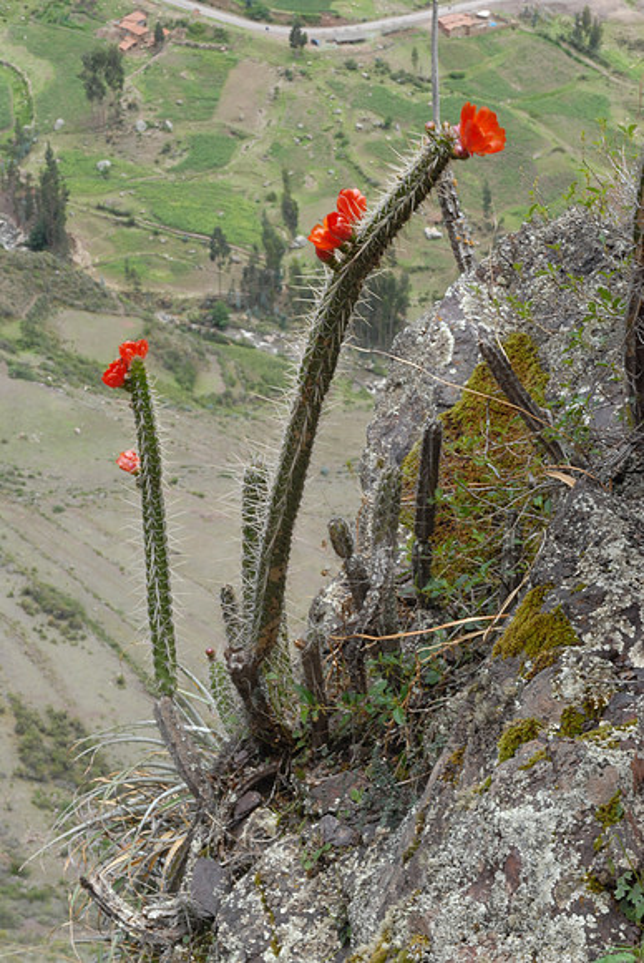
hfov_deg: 18.2
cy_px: 482
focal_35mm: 75
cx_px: 322
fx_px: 2008
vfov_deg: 27.0
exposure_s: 1/30
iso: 400
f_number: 22
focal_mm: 50
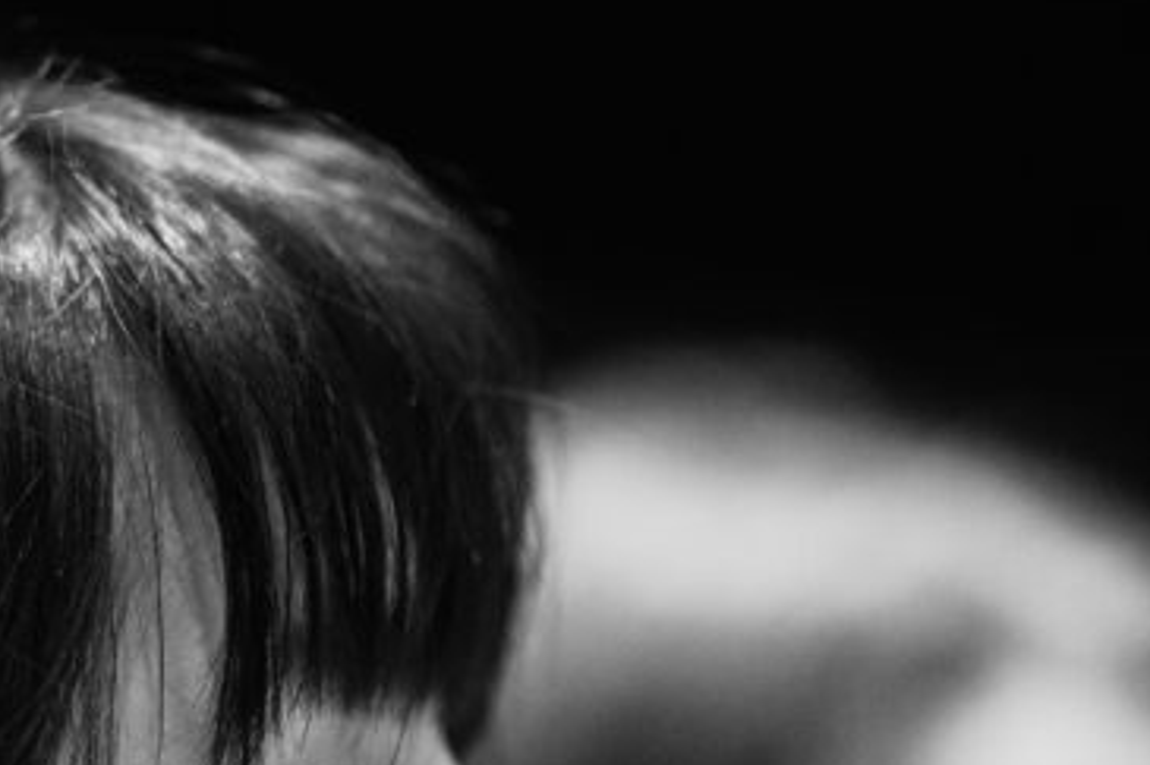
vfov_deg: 3.6
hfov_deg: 5.4
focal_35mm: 379
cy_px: 801
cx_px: 466
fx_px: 12101
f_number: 1.8
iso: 1600
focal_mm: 135
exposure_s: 1/250
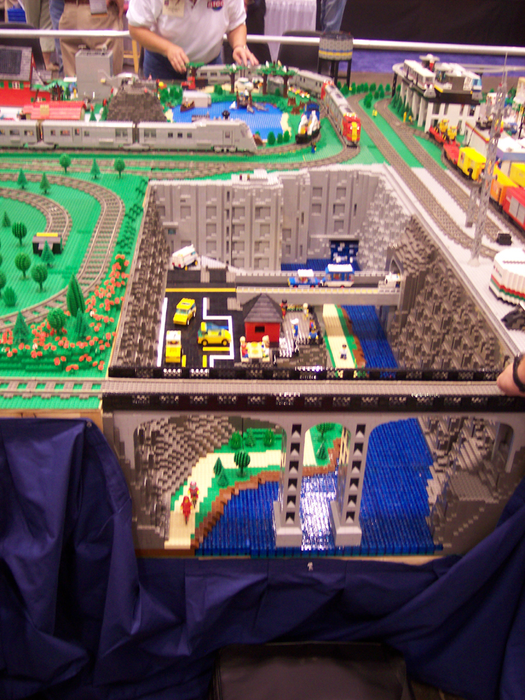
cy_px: 350
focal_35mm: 38
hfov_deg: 37.7
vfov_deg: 49.0
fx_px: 769
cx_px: 262
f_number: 2.8
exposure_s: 1/30
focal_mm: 8
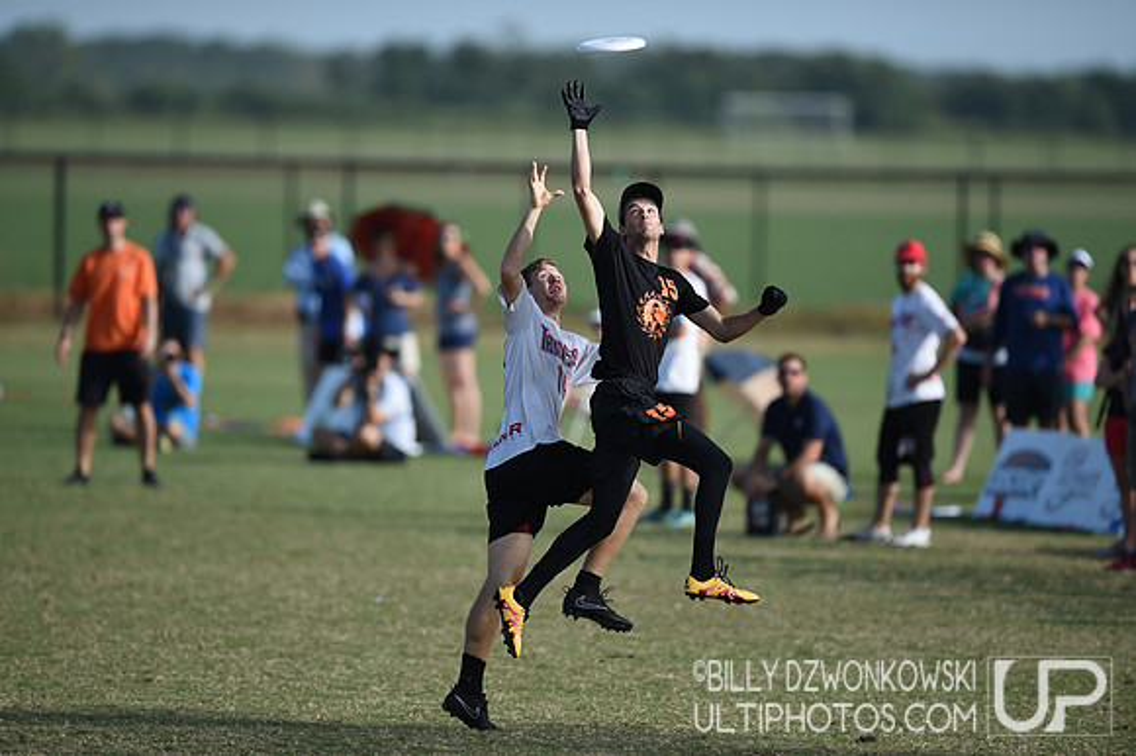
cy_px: 378
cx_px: 568
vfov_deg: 3.4
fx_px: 12615
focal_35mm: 400
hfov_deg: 5.2
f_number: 3.2
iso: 100
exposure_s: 1/1600
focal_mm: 400
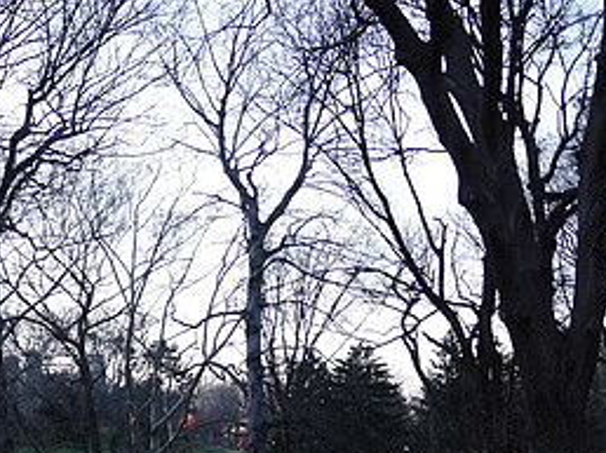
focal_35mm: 90
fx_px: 1574
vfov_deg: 16.4
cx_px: 110
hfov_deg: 21.5
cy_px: 283
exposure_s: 1/40
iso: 1000
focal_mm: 20
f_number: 1.7
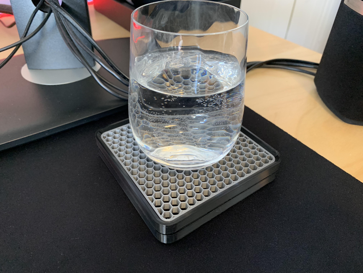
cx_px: 182
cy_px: 136
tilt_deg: -39.6
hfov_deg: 67.3
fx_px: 273
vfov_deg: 53.1
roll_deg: -0.3
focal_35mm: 26
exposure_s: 1/40
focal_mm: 4.25
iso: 320
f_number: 1.8
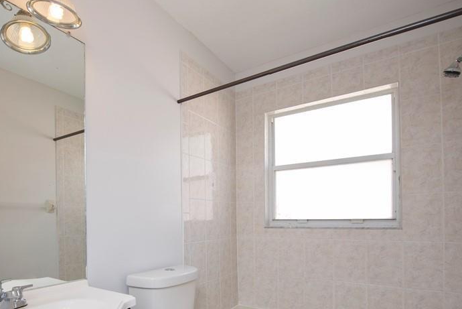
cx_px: 176
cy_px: 219
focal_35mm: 22
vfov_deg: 55.4
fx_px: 283
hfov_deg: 77.3
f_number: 10
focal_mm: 14
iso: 400
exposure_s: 1/50
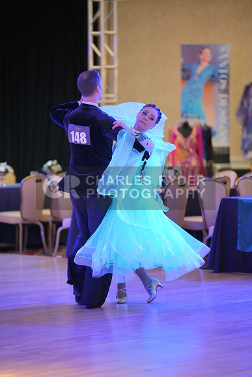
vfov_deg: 13.7
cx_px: 126
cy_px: 188
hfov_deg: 9.2
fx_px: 1574
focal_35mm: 150
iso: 6400
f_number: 2
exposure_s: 1/500
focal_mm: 150
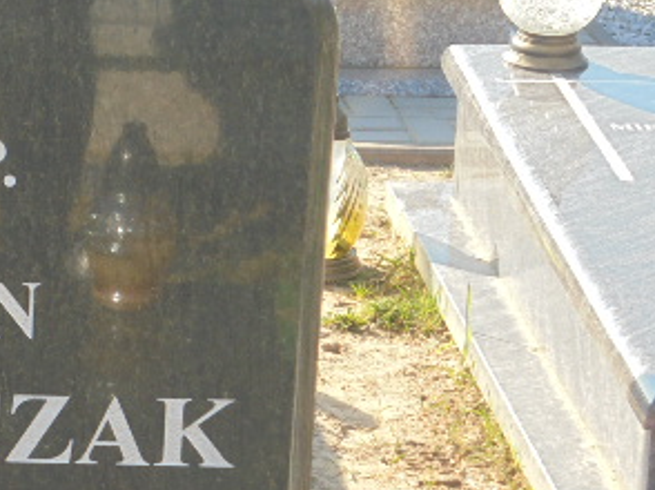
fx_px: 3006
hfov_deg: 12.3
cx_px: -45
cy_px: 463
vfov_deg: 9.3
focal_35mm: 159
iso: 100
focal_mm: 13.1
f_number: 6.1
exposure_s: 1/100
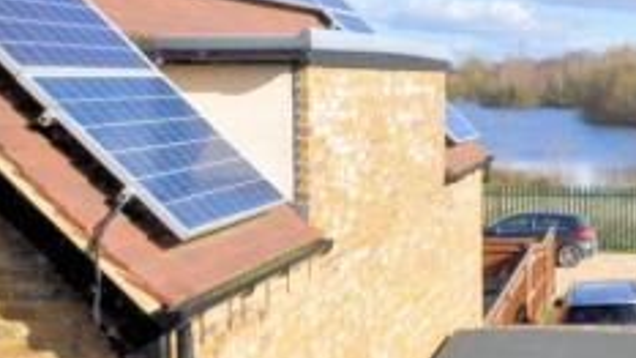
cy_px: 245
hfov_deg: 26.0
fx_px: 1298
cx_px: 644
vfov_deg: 15.6
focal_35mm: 77
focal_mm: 24
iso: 200
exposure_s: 1/20
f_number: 25
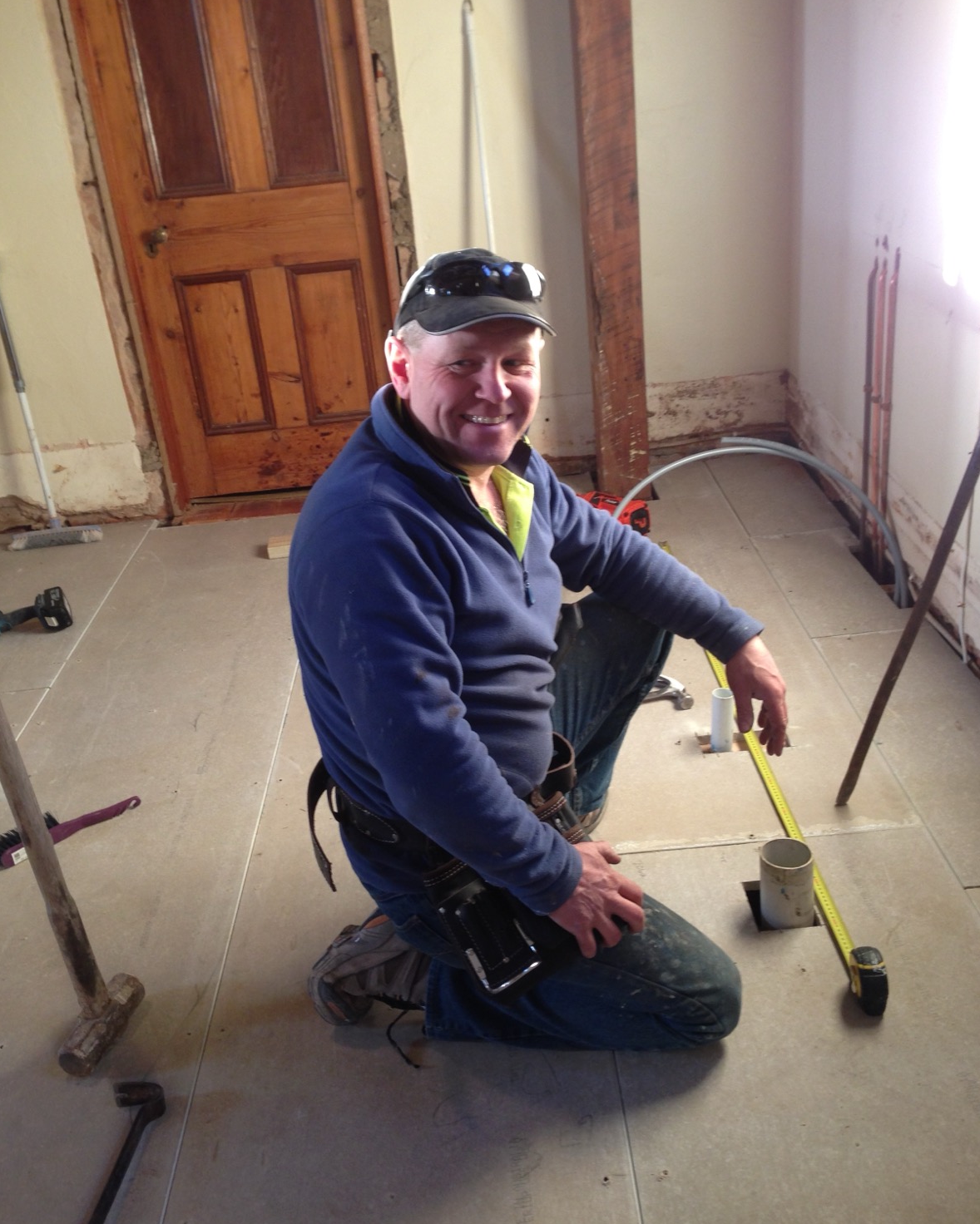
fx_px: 1269
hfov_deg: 42.2
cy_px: 629
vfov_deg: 51.5
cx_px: 496
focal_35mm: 35
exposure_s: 1/20
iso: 64
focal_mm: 4.12
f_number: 2.4
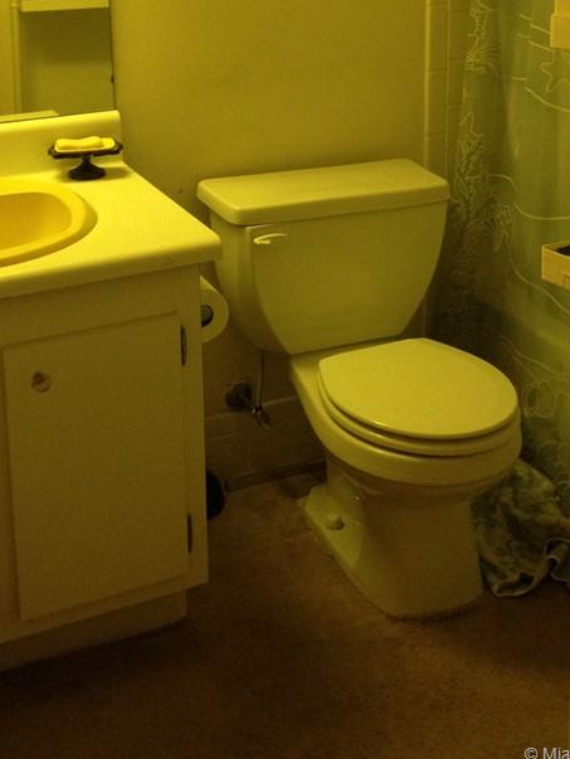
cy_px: 123
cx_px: 240
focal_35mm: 56
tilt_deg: -13.1
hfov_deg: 26.1
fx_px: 1228
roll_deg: +1.5
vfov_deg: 33.1
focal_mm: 4.12
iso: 250
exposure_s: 1/20
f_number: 2.4
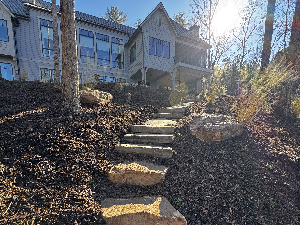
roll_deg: +1.1
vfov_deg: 70.2
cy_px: 144
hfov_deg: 87.8
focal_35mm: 18
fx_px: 156
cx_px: 148
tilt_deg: -5.9
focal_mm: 2.22
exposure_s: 1/153
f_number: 2.2
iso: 40
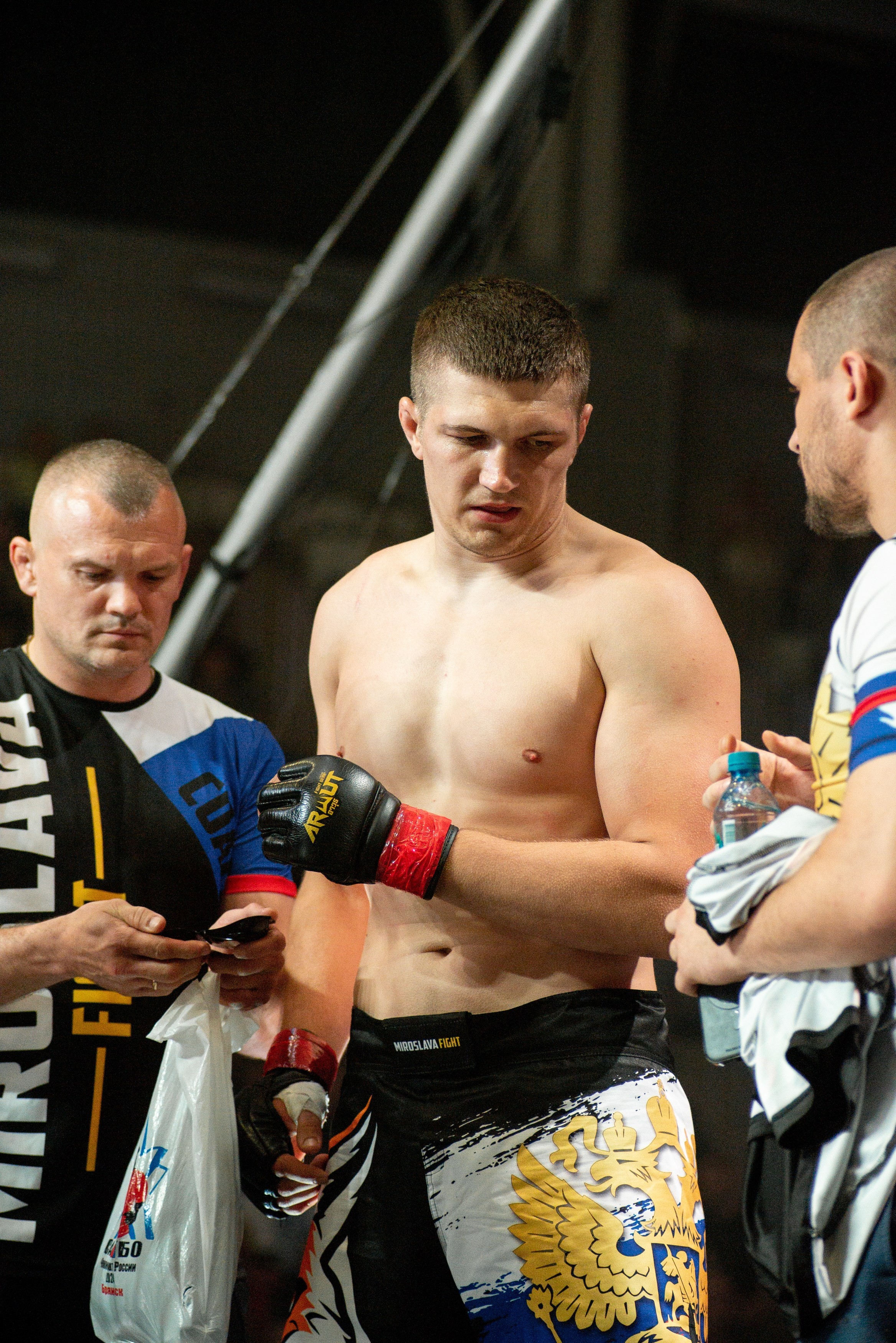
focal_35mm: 125
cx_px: 448
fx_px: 4663
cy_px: 672
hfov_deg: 11.0
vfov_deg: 16.4
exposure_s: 1/640
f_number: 4
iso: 8000
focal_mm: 125
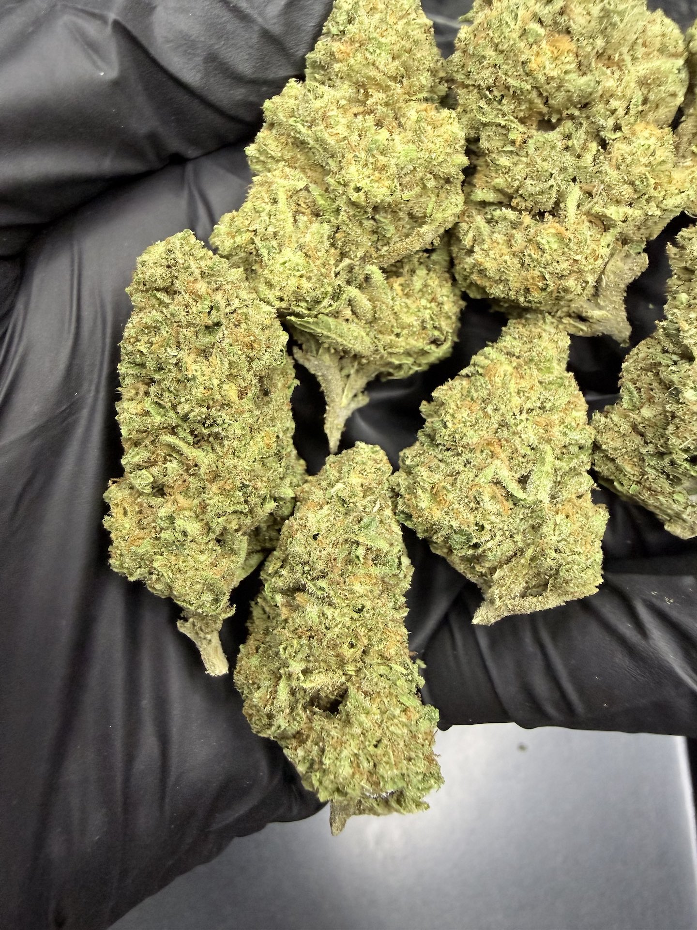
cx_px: 348
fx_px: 644
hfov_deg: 56.8
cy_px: 465
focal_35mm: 24
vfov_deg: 71.6
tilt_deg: -67.8
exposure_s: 1/89
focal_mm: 2.22
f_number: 2.2
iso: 320
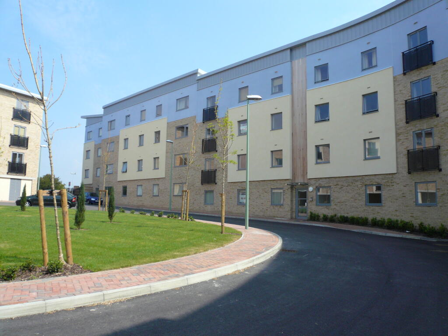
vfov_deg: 49.7
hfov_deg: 63.4
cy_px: 168
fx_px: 362
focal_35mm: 28
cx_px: 224
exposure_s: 1/160
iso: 100
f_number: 8
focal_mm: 4.6
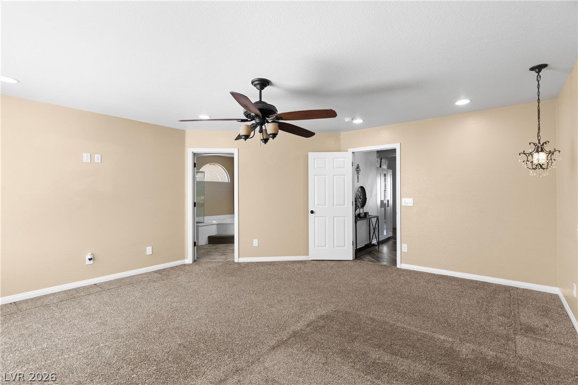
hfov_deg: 93.3
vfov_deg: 70.4
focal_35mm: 17
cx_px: 289
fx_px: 273
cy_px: 192
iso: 500
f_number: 8
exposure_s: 1/30
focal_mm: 17
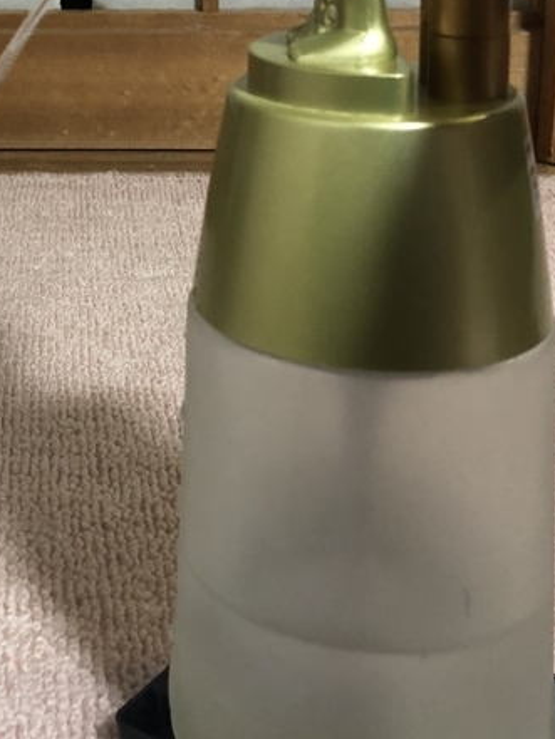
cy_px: 69
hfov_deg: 21.9
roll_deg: +0.5
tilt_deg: -12.6
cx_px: 30
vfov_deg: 28.6
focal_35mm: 65
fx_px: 1389
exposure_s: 1/15
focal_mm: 3.99
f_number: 1.8
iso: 64
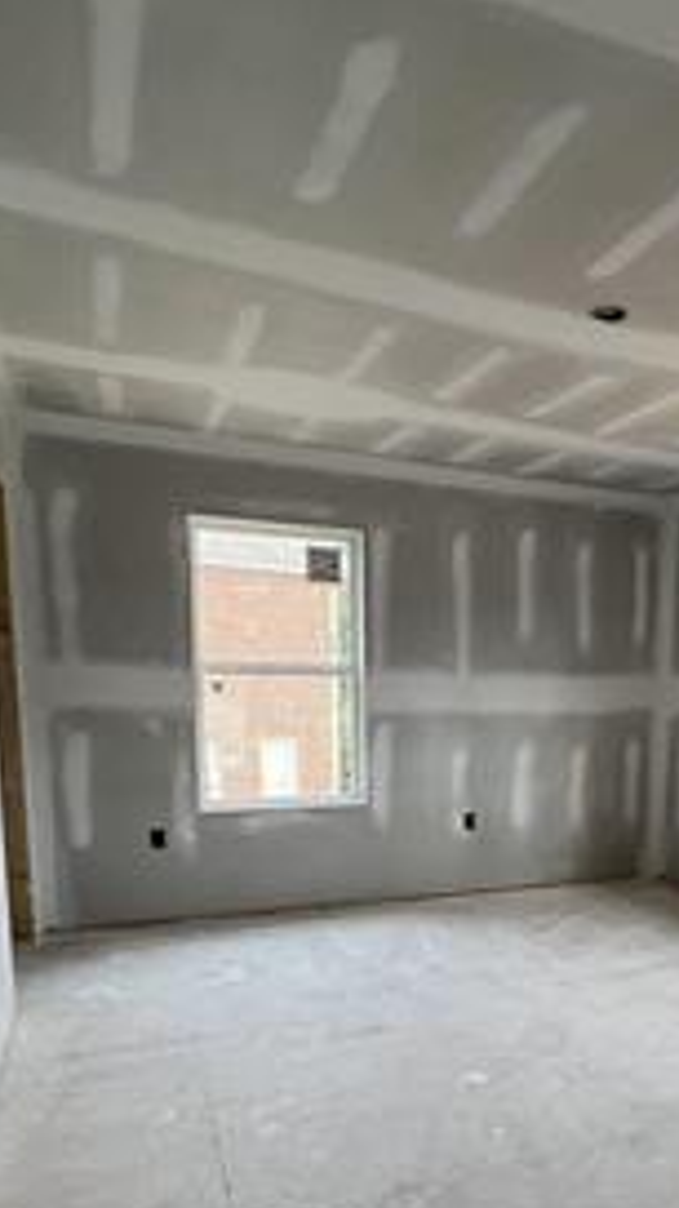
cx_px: 541
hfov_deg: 43.8
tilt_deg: -8.2
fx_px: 800
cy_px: 808
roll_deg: +0.5
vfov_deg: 71.8
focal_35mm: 25
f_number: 1.8
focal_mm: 1.57
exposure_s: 1/99
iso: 64
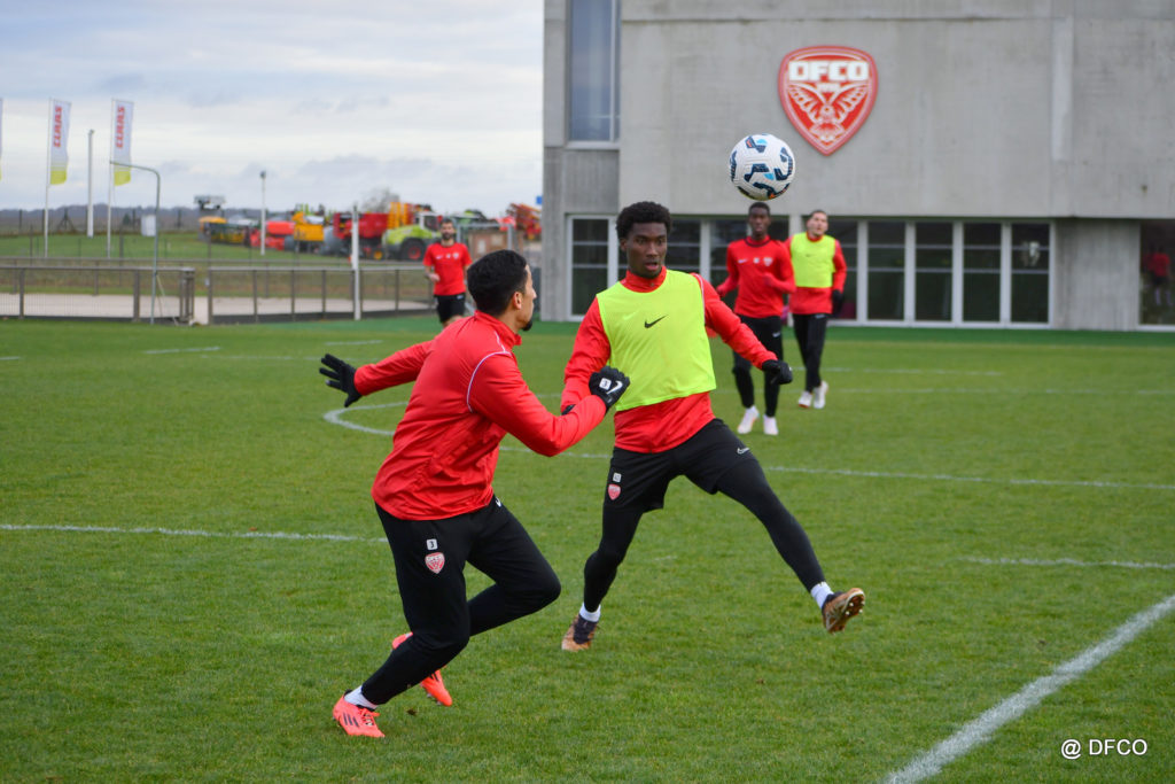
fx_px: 4015
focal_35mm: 123
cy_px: 392
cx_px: 588
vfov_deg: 11.1
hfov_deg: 16.7
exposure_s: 1/1000
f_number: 4.8
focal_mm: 82
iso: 450
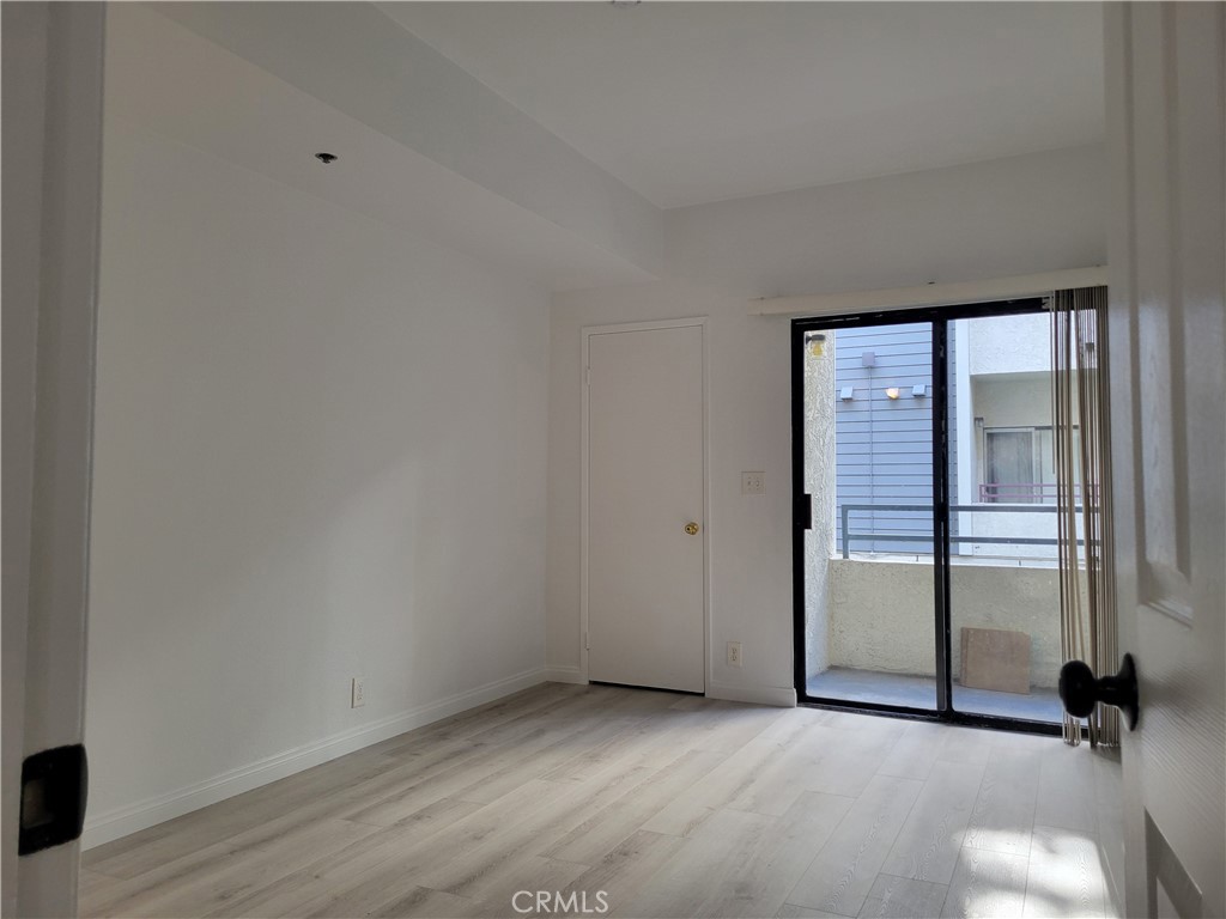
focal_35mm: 26
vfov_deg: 53.1
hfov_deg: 67.3
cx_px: 613
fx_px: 921
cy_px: 460
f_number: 1.8
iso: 125
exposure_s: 1/120
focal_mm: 5.4
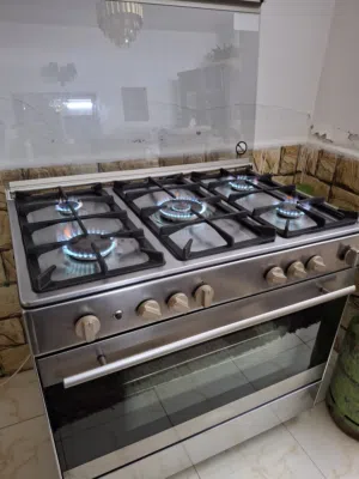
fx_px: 346
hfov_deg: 54.9
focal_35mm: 25
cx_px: 180
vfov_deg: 69.4
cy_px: 240
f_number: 1.8
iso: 400
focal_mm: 4.69
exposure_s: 1/25
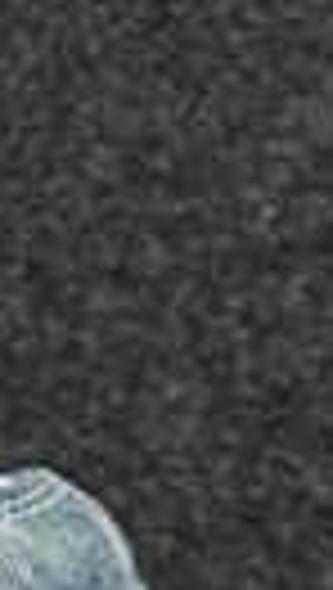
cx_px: -994
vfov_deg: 6.7
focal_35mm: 319
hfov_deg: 3.6
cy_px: 16
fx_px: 4991
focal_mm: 6.86
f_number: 1.78
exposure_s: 1/50
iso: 250
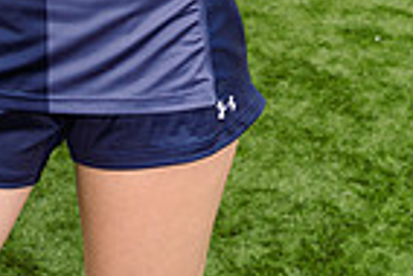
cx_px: 44
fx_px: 1275
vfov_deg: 11.0
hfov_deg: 18.1
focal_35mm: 111
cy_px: -317
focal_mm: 35
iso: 100
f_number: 5
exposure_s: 1/250
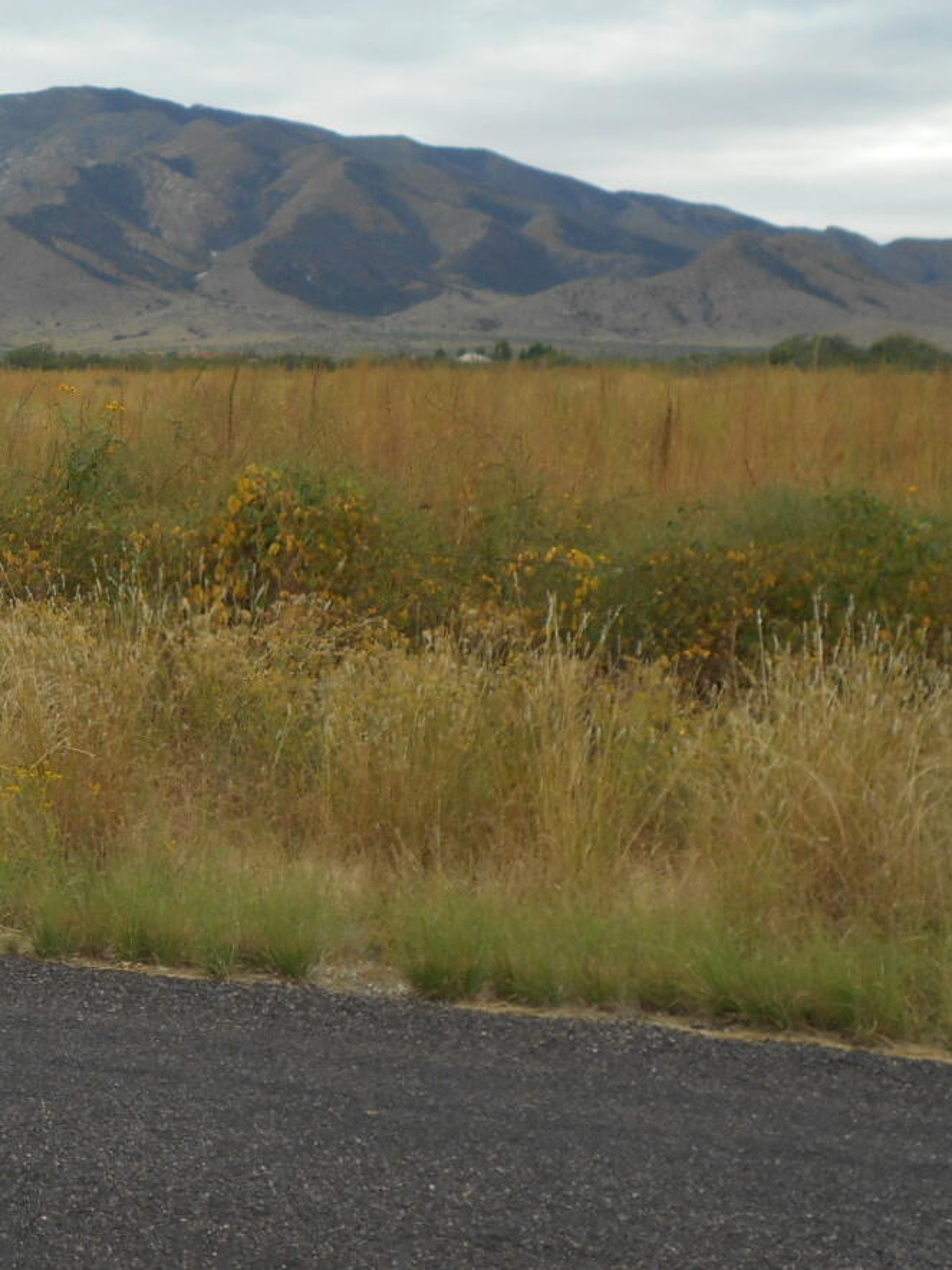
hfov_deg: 21.0
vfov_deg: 28.8
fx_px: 2457
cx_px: -46
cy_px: 432
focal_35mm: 67
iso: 80
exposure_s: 1/320
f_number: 3.9
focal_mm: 6.7
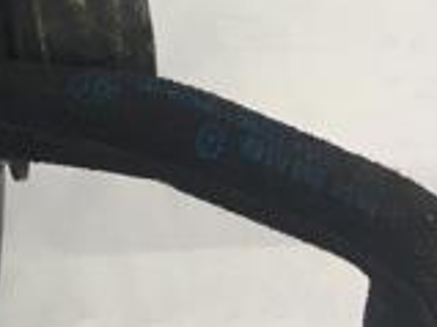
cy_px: -55
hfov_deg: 14.6
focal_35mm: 117
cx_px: -377
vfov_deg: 12.4
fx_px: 1476
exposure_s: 1/40
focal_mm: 4.15
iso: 25
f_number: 2.2
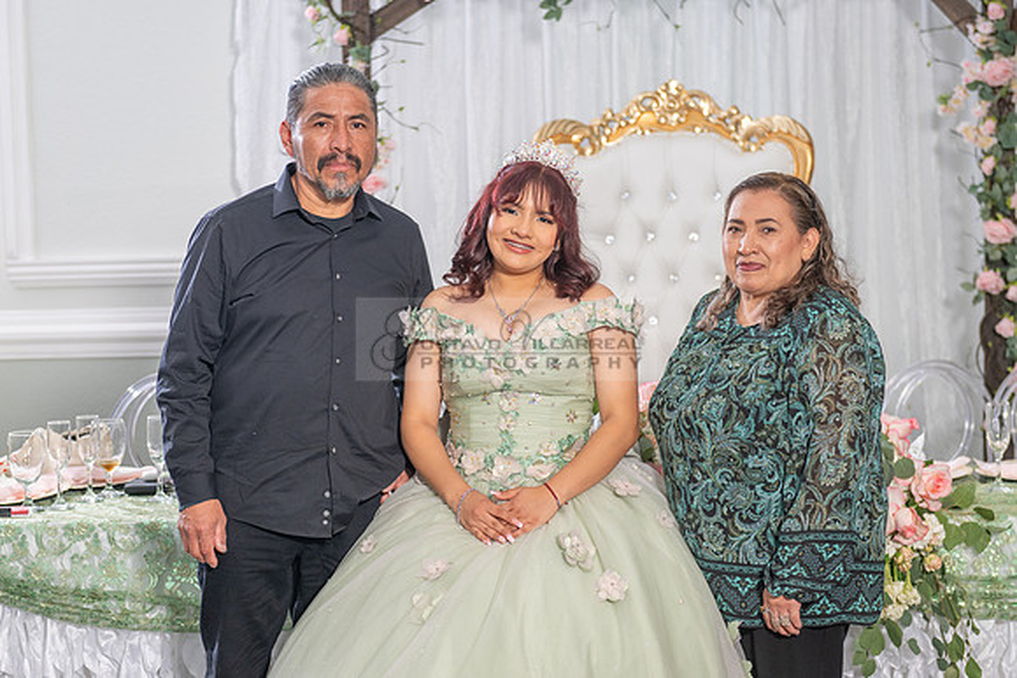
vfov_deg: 20.1
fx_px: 1909
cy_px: 382
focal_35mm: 68
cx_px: 444
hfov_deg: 29.8
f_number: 3.5
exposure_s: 1/160
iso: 400
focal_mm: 60
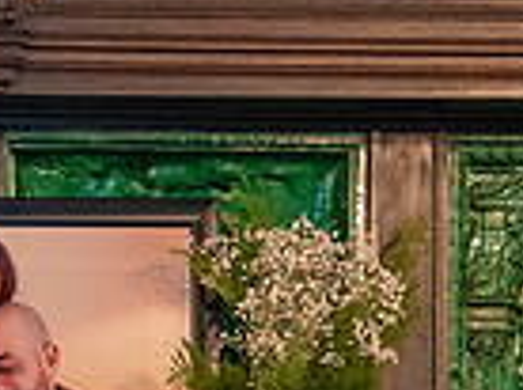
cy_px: 555
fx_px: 2443
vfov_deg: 8.9
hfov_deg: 12.0
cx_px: -49
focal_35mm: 162
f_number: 4
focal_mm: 40
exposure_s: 1/200
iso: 3200
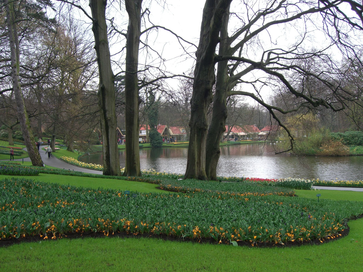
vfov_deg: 37.7
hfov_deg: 49.0
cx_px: 182
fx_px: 398
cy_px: 136
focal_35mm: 38
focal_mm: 7.9
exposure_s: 1/30
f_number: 8
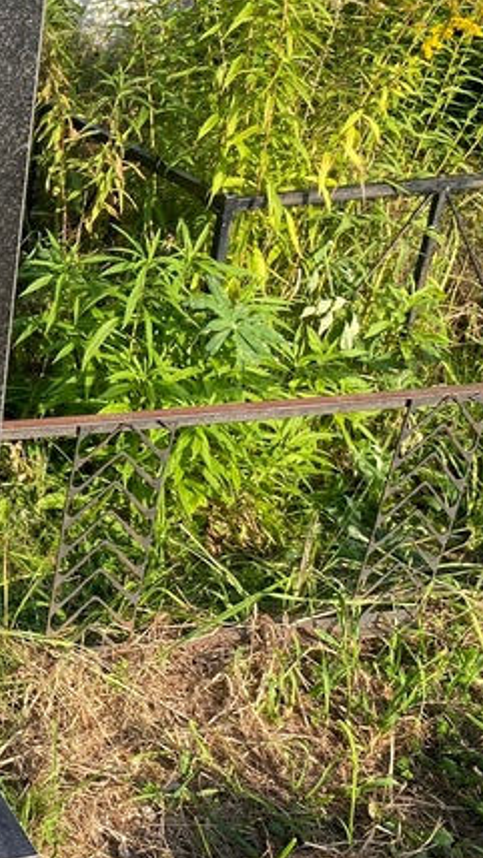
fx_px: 1206
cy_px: 293
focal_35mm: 53
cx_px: -273
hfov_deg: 19.3
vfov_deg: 38.8
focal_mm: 4.25
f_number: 1.8
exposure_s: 1/864
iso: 32
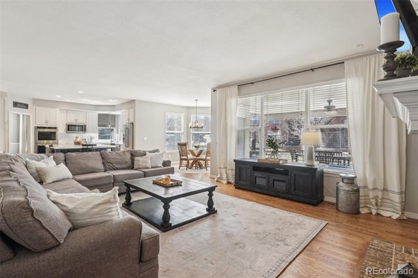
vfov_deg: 72.0
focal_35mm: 16
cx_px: 209
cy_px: 139
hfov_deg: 95.0
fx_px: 191
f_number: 8
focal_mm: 11
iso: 160
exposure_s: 1/30
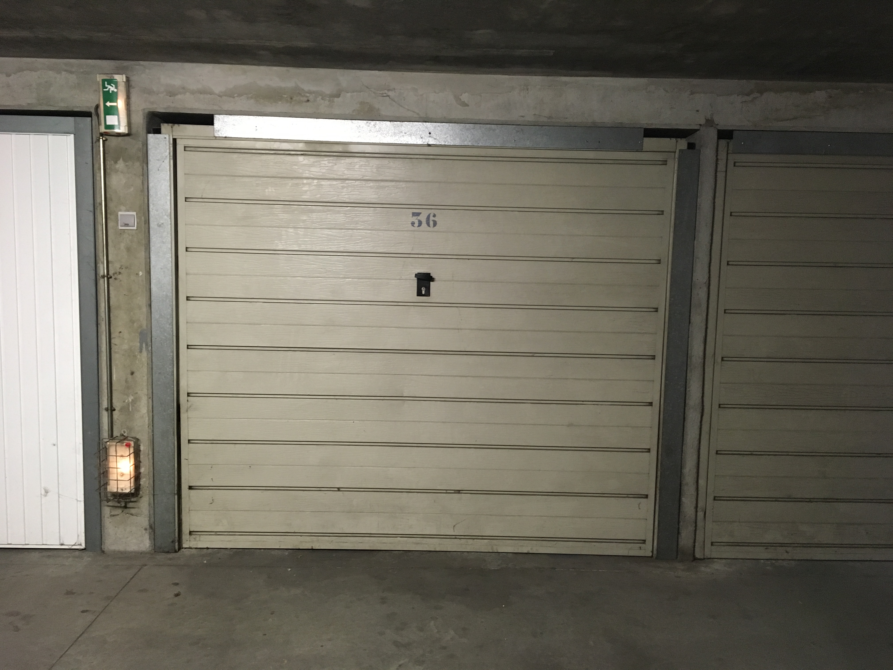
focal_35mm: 29
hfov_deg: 61.7
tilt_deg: -6.2
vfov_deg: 48.2
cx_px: 446
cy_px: 335
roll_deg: -0.4
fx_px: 748
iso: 200
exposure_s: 1/20
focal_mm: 4.15
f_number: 2.2
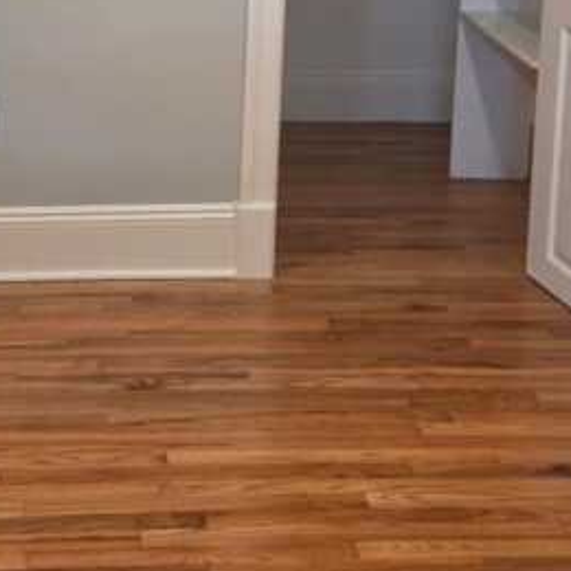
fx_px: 1493
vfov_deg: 20.7
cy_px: -46
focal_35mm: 80
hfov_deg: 21.6
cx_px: 220
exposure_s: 1/120
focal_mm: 6.5
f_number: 1.4
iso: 125
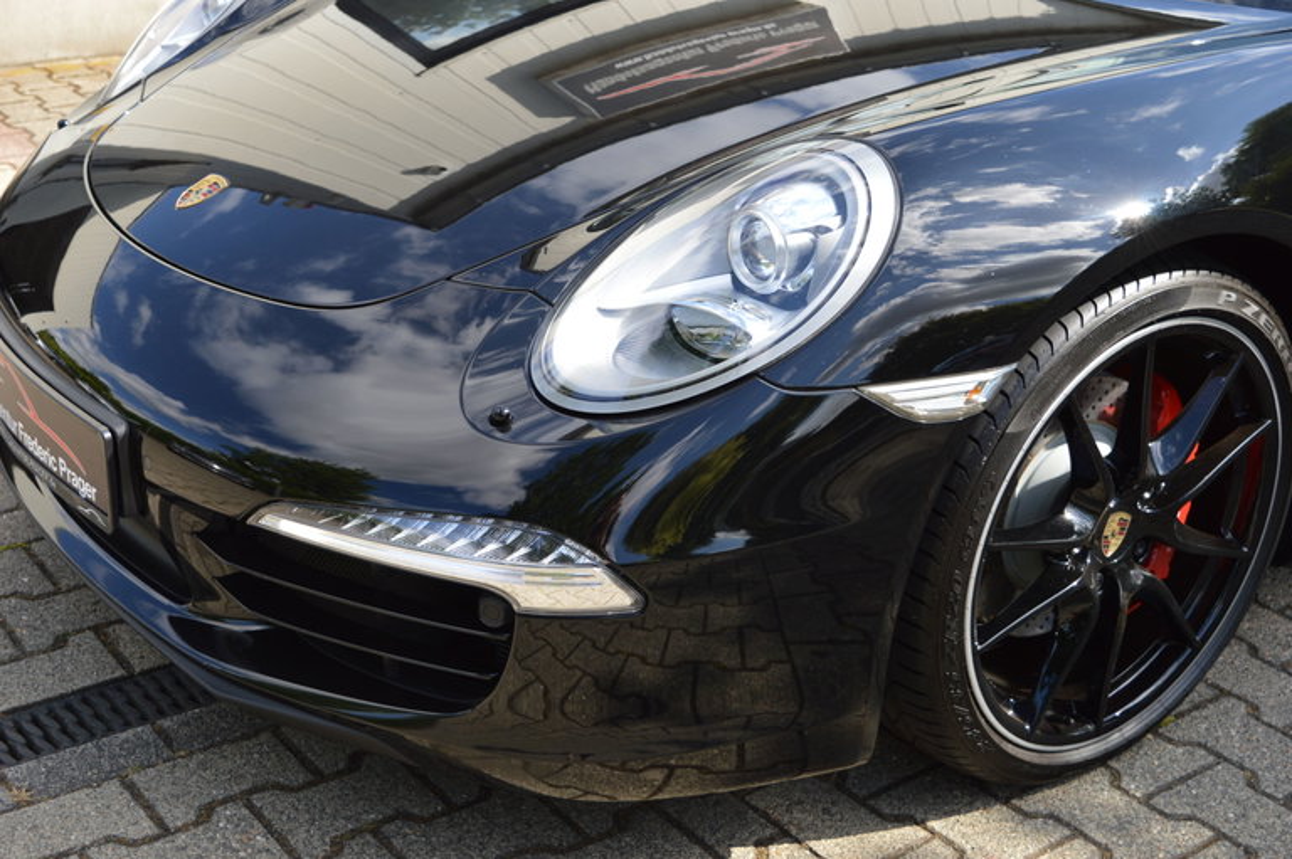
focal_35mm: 51
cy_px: 430
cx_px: 646
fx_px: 1829
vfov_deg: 26.4
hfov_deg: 38.9
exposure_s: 1/160
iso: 100
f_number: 6.3
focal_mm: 34
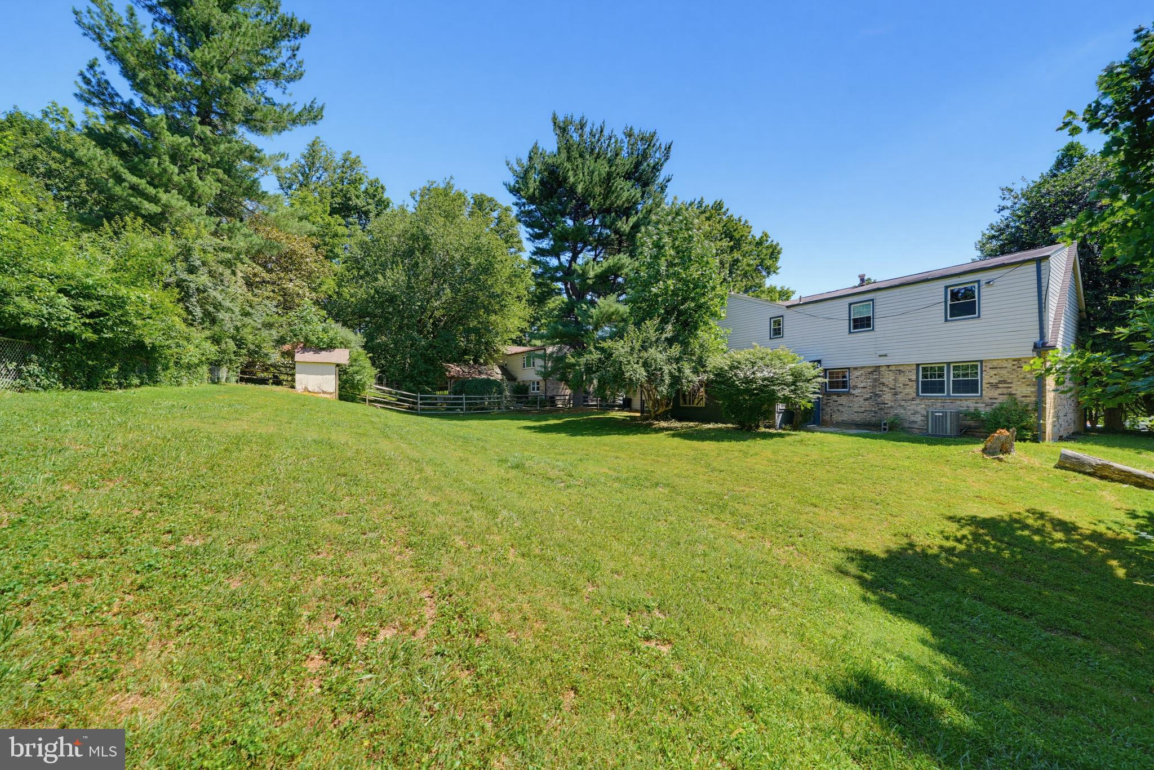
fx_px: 385
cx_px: 577
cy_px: 385
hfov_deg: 112.6
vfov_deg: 90.1
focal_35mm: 12
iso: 100
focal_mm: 12
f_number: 8
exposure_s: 1/125
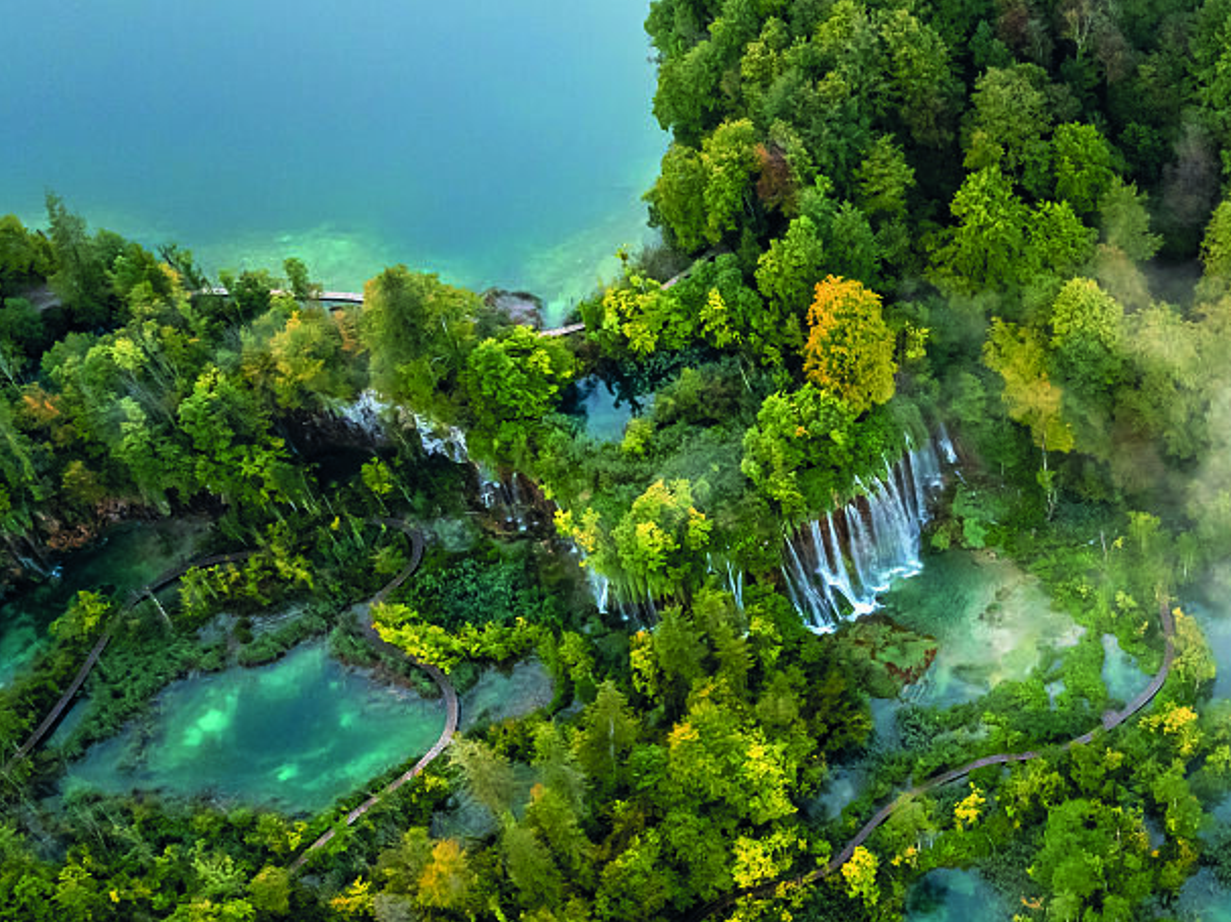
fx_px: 1706
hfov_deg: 37.1
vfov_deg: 30.2
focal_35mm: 48
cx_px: 1110
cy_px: 515
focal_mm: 12.29
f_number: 3.5
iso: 400
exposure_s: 1/120
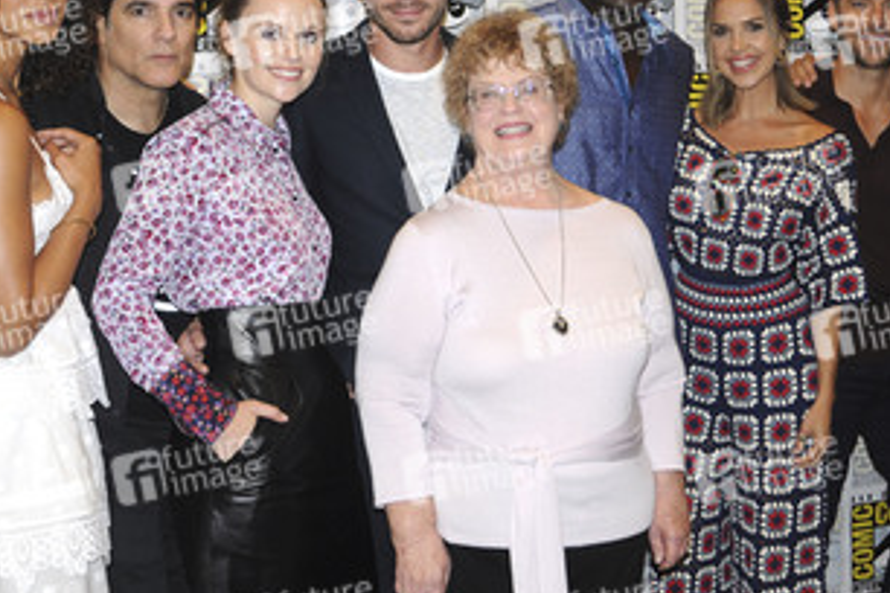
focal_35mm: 53
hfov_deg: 37.4
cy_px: 253
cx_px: 515
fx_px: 1310
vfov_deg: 25.5
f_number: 3.5
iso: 200
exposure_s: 1/60
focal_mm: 24
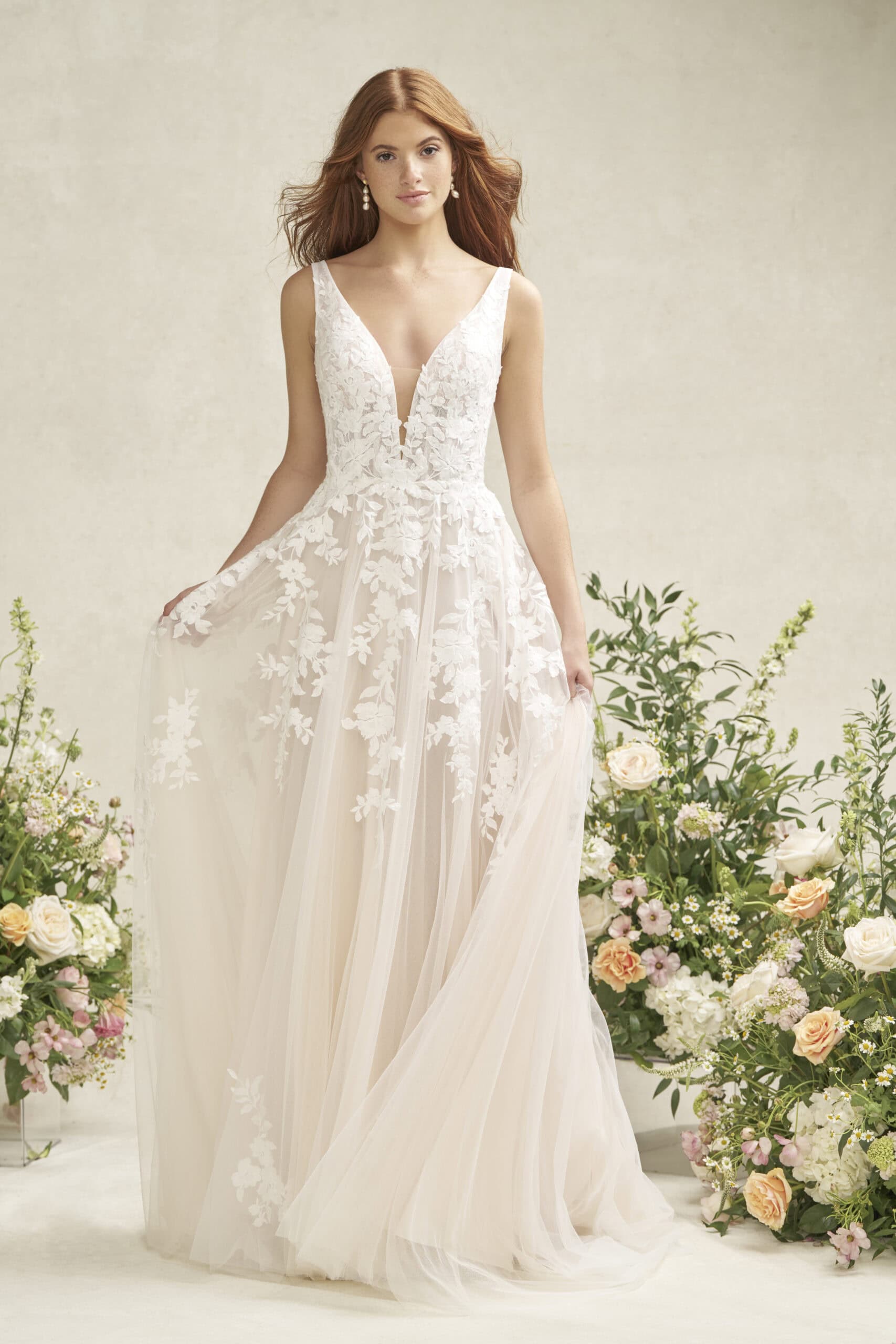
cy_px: 672
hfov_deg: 13.7
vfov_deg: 20.4
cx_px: 448
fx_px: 3733
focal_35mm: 100
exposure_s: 1/125
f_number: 5
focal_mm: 100
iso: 400
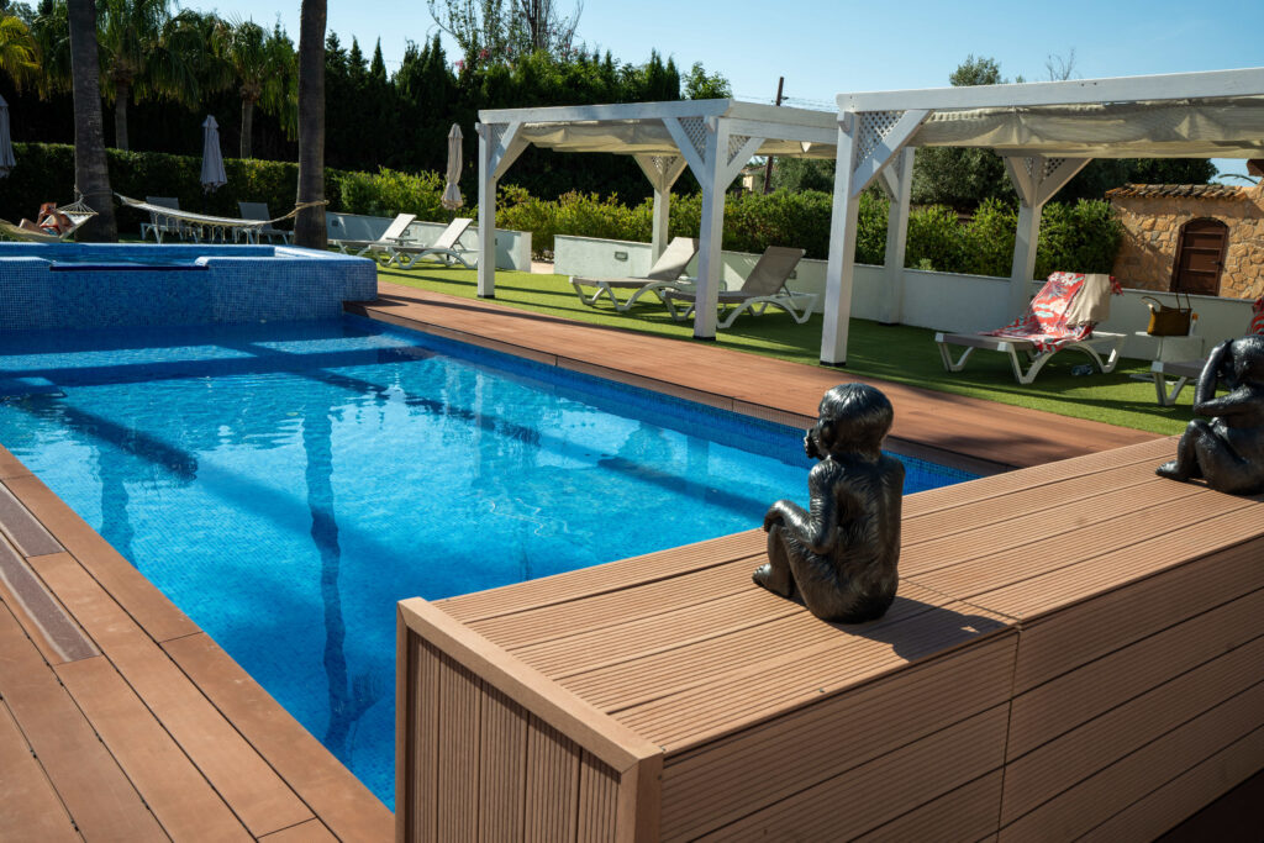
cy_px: 422
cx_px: 632
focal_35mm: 32
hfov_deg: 58.7
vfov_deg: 41.1
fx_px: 1124
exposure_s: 1/200
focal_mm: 32
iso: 160
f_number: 10
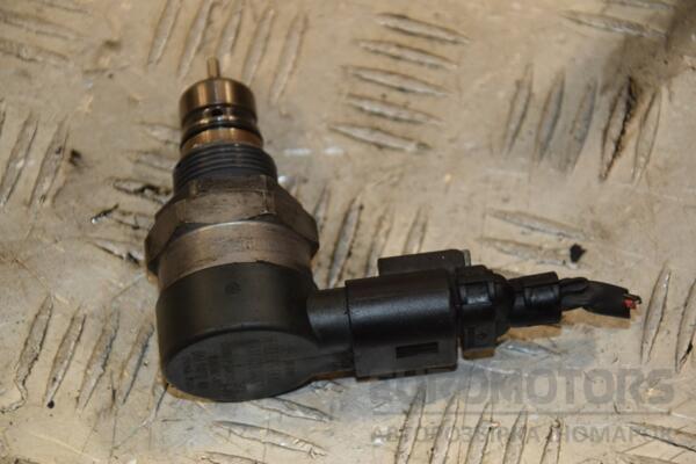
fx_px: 2610
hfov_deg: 15.2
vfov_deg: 10.2
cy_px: 232
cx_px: 348
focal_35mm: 135
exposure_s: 1/200
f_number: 6.3
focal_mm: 90
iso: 800
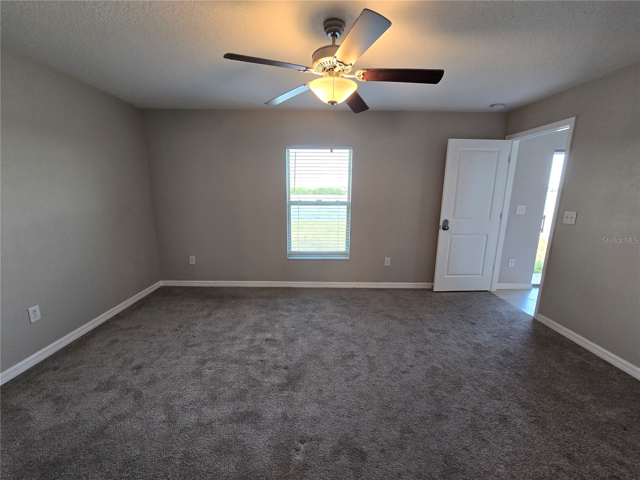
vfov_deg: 89.9
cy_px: 240
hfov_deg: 106.2
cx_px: 320
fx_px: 240
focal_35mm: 13
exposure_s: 1/60
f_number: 2.2
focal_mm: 2.2
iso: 125
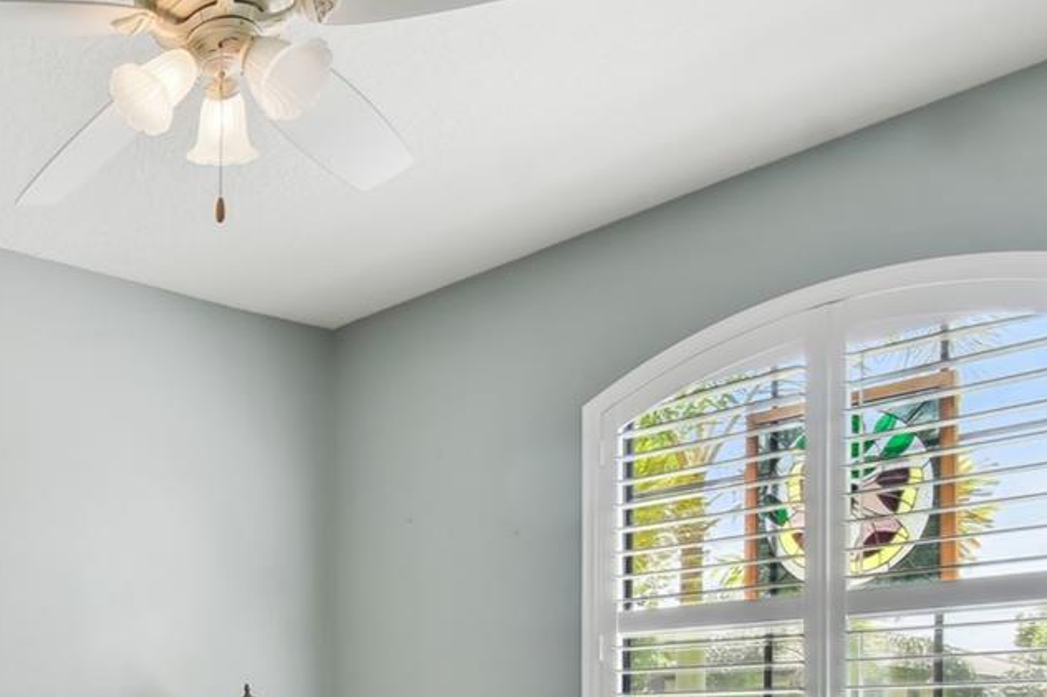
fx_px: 1105
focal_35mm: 38
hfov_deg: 41.5
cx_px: -78
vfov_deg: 31.5
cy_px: 747
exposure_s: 1/15
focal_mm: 10
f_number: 7.1
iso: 100
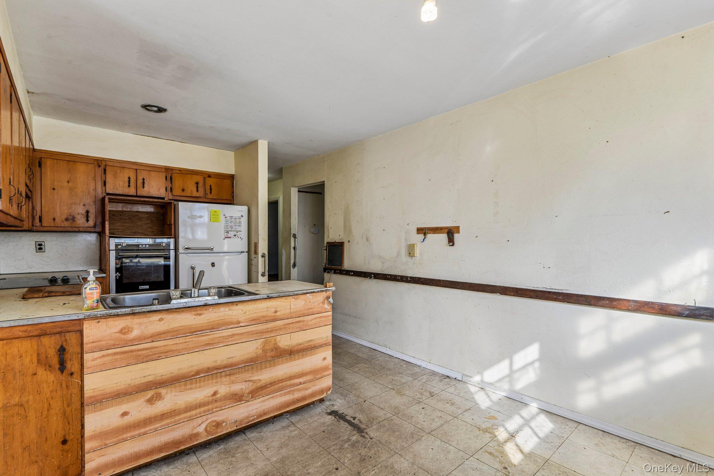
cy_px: 238
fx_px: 337
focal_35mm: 17
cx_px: 357
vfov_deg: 70.4
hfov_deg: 93.3
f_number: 9
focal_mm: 17
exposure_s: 1/80
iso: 400
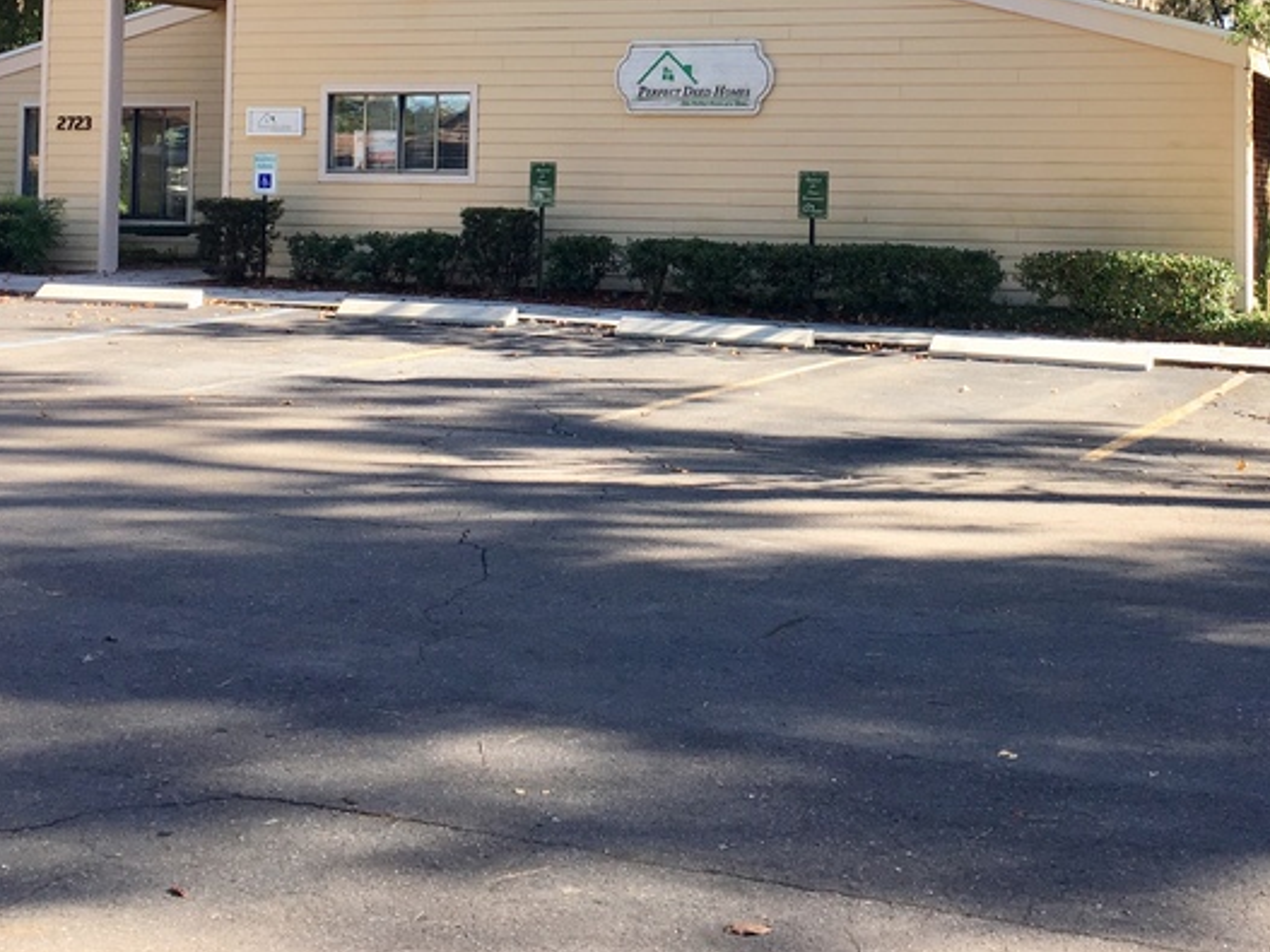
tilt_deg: +2.1
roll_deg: -0.1
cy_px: 123
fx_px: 2017
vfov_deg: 25.8
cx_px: 829
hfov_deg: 34.7
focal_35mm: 55
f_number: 2.2
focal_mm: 4.15
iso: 25
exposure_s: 1/345
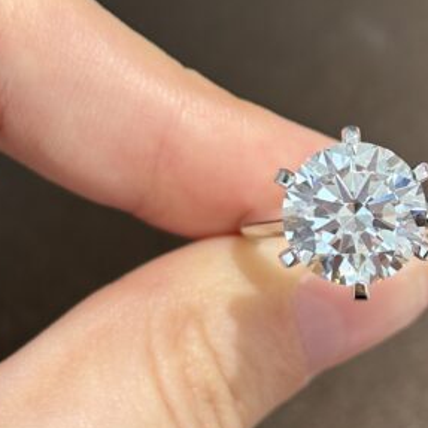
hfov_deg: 13.6
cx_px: 330
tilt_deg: -57.7
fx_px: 1791
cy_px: 161
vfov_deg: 13.6
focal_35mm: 128
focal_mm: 5.96
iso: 50
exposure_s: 1/100
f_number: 1.6
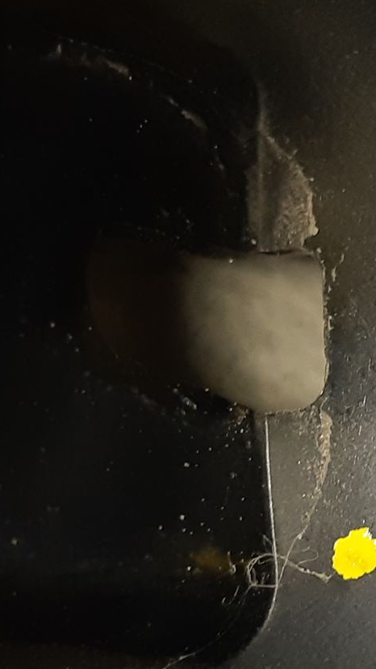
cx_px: 474
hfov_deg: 16.4
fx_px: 1241
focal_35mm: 70
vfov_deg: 30.1
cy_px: 393
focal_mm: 3.93
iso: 125
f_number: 1.7
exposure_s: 1/50
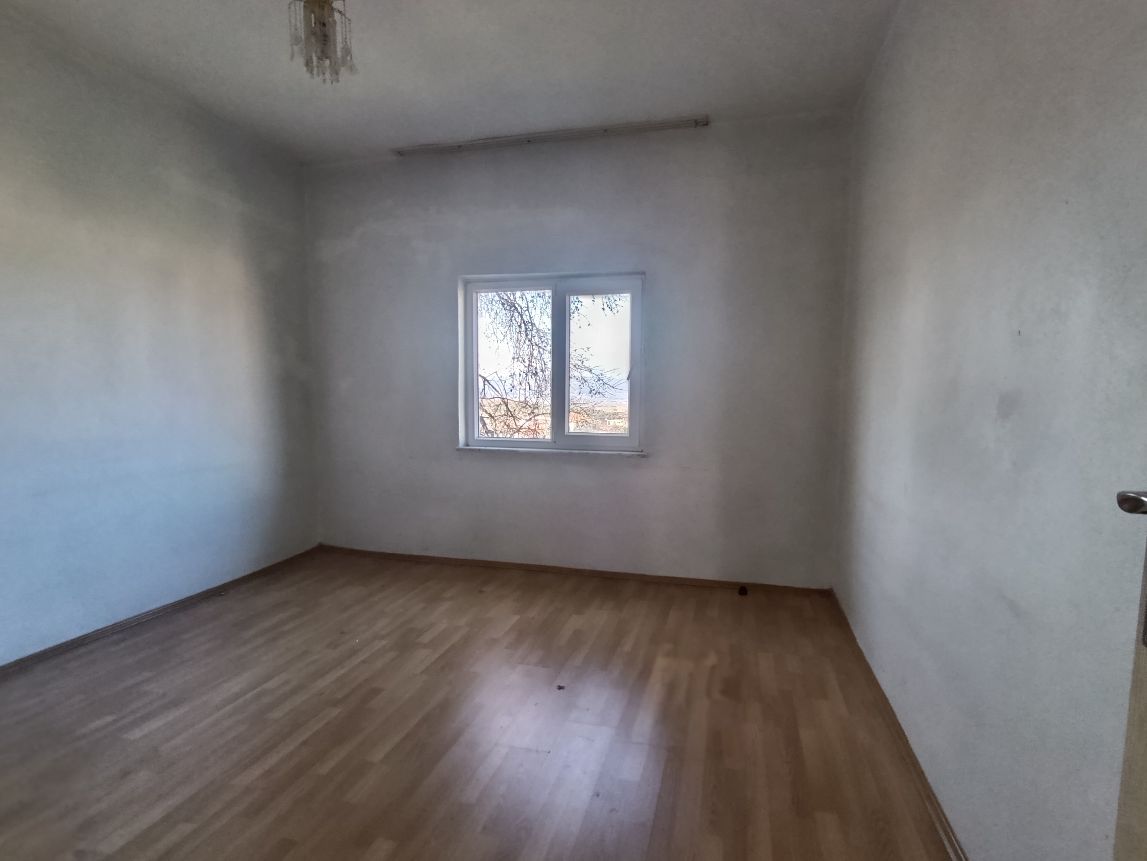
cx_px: 595
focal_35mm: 17
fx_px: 563
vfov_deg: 74.7
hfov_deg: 91.0
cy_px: 456
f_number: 2.2
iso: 300
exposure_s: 1/100
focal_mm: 1.65
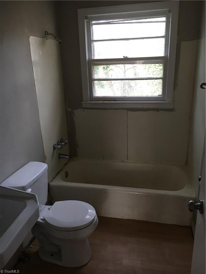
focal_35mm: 29
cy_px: 137
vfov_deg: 61.7
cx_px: 103
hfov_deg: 48.2
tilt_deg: -17.9
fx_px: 230
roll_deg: +1.8
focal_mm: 4.15
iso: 50
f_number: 2.2
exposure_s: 1/30
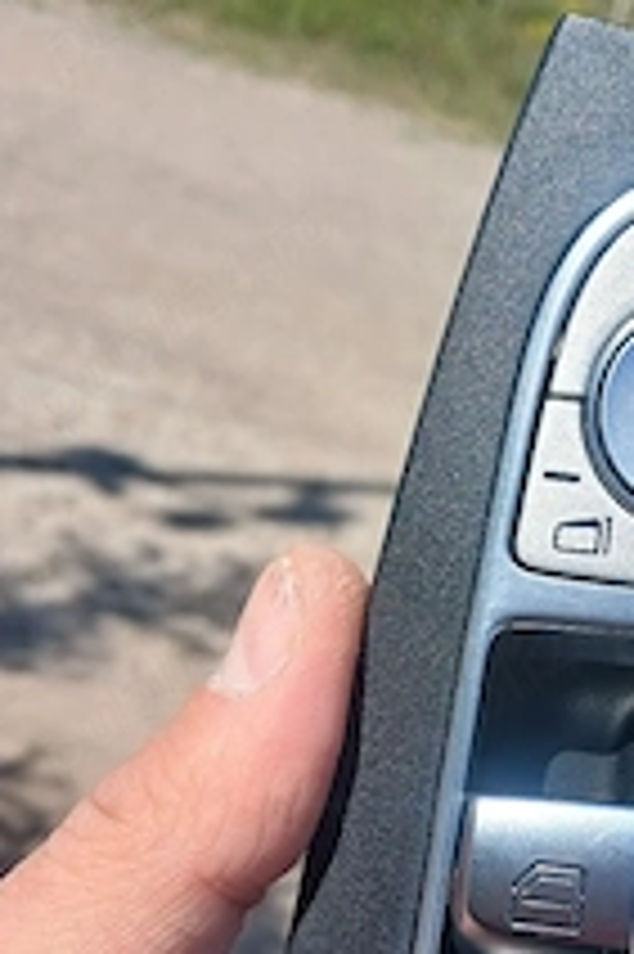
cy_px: 720
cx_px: 625
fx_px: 1349
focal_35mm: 51
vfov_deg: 37.9
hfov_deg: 25.2
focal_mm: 3.98
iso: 20
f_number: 1.8
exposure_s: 1/417
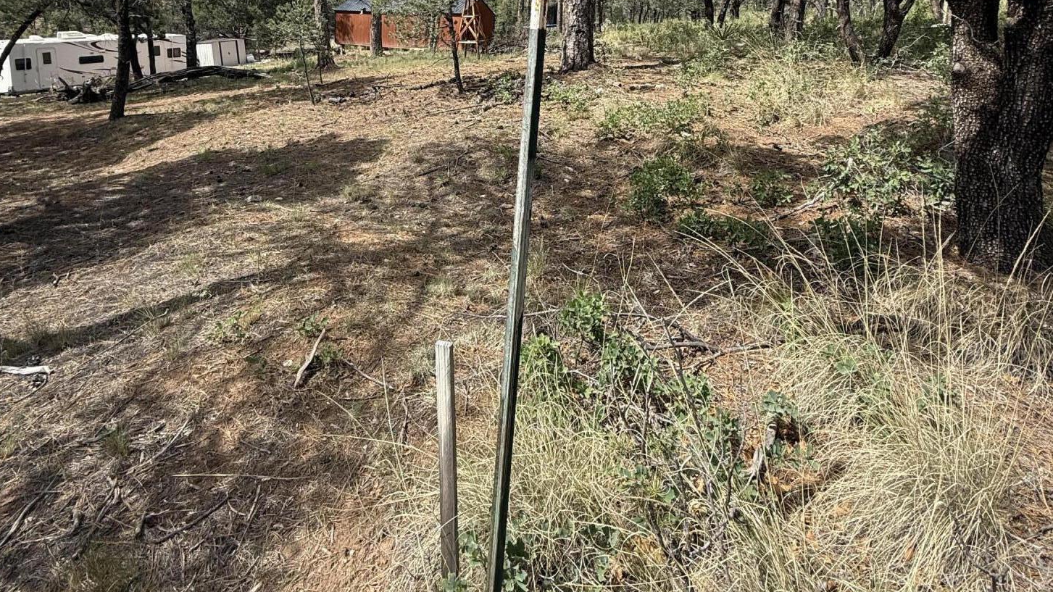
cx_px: 511
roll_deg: -2.6
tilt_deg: -4.2
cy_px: 76
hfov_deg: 83.8
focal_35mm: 21
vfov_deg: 48.7
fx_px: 586
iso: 50
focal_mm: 2.22
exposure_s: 1/799
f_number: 2.2
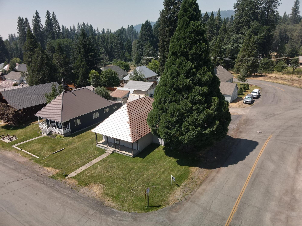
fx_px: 209
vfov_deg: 56.8
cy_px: 113
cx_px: 151
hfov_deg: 71.6
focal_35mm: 24
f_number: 2.8
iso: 100
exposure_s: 1/160
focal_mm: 4.5
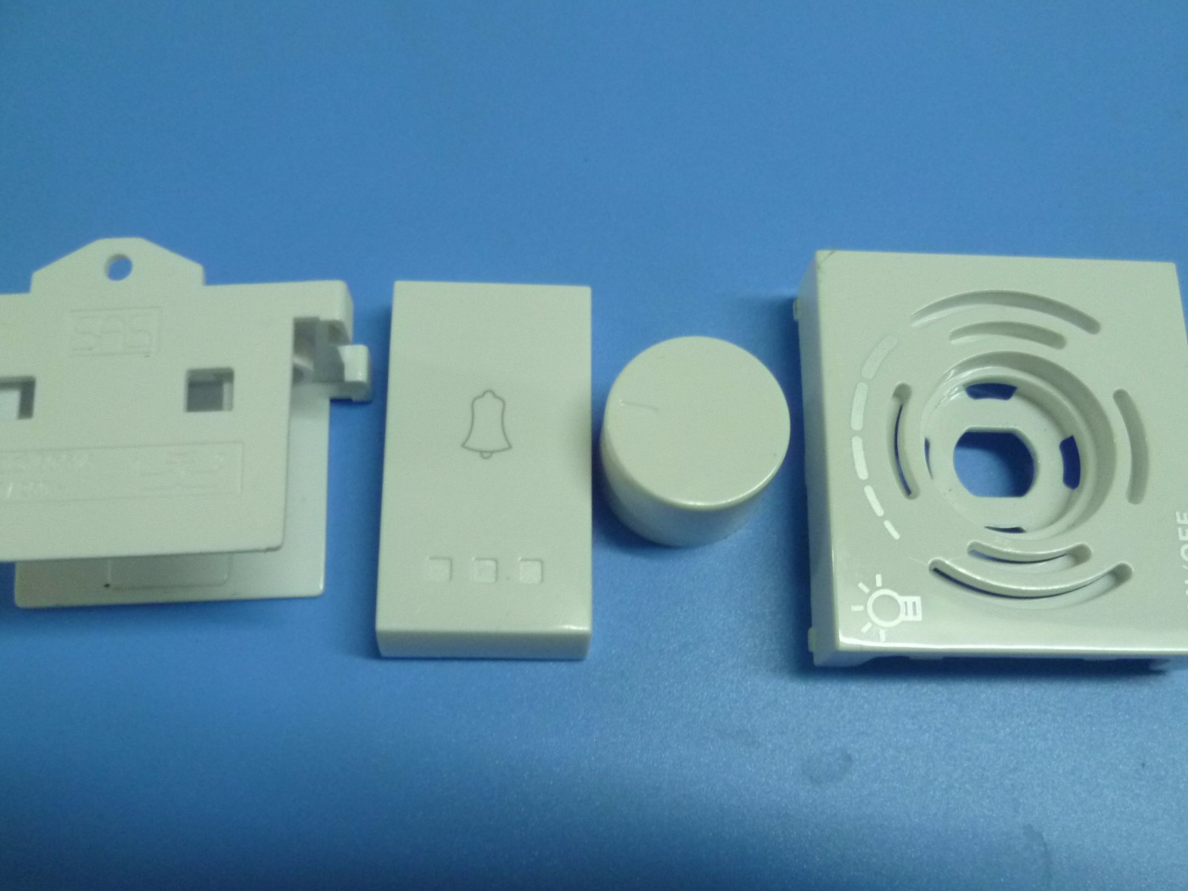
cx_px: 563
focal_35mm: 32
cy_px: 504
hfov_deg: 56.8
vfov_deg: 44.1
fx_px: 1098
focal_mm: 5
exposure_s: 1/25
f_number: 2.8
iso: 400
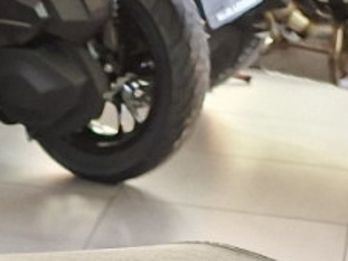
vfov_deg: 7.4
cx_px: -301
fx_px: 1649
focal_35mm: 164
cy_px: 901
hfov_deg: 11.1
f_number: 1.8
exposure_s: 1/120
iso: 250
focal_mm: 5.54
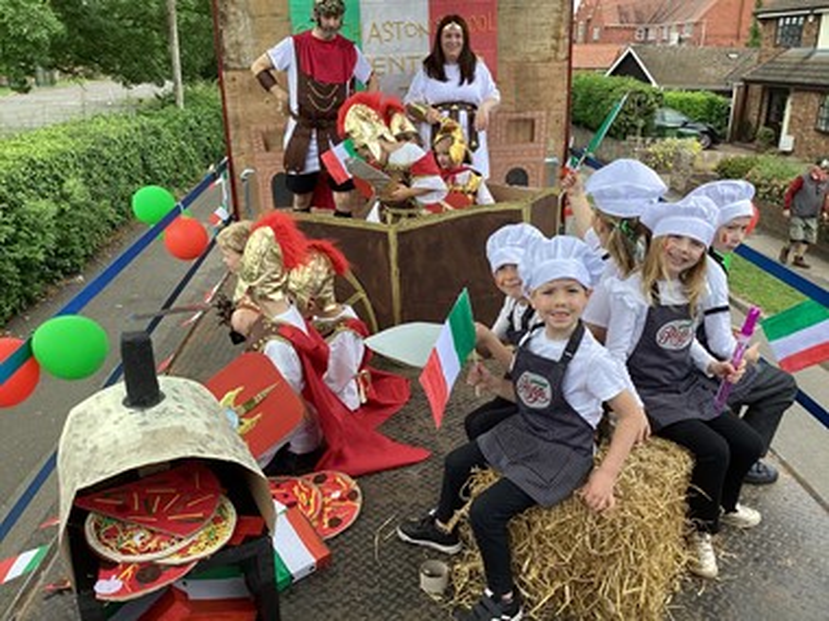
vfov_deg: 45.4
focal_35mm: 31
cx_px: 414
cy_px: 310
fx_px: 742
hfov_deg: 58.4
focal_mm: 3.3
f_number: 2.4
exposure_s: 1/433
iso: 25
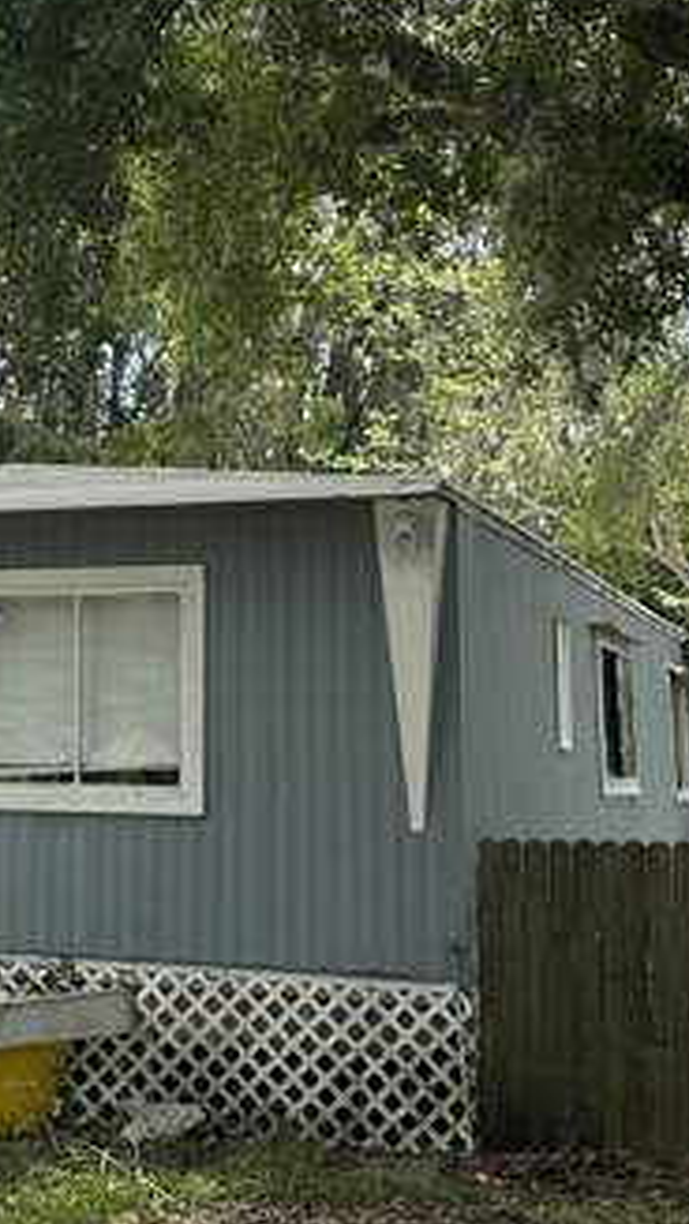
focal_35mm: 64
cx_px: -34
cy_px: 528
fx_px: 2078
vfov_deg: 32.8
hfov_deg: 18.2
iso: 80
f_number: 1.78
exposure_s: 1/1321
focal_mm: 6.86
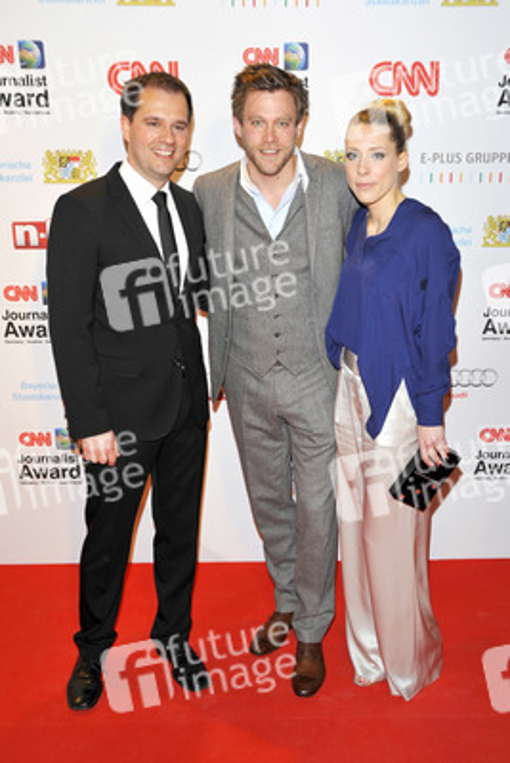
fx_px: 743
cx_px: 255
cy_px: 382
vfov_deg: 54.4
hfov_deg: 37.9
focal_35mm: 35
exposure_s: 1/250
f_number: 6.3
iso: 800
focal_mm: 35
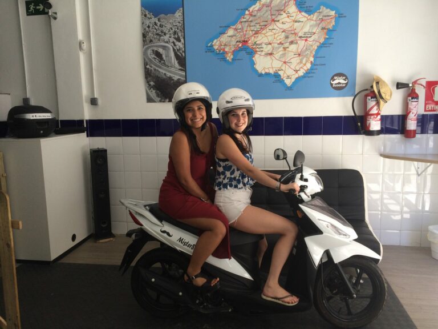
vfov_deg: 48.2
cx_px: 219
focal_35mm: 29
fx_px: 367
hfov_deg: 61.7
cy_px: 164
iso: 50
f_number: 2.2
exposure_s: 1/100
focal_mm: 4.15
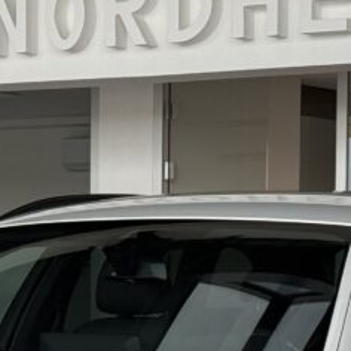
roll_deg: -0.3
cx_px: 37
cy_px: 369
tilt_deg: -2.6
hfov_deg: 9.5
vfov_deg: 9.4
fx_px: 2111
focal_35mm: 184
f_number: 1.78
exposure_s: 1/244
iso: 100
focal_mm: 6.76
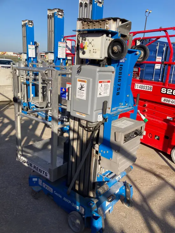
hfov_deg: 49.8
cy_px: 116
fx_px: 189
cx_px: 88
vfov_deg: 63.4
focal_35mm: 28
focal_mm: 3.99
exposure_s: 1/1715
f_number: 1.8
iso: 20
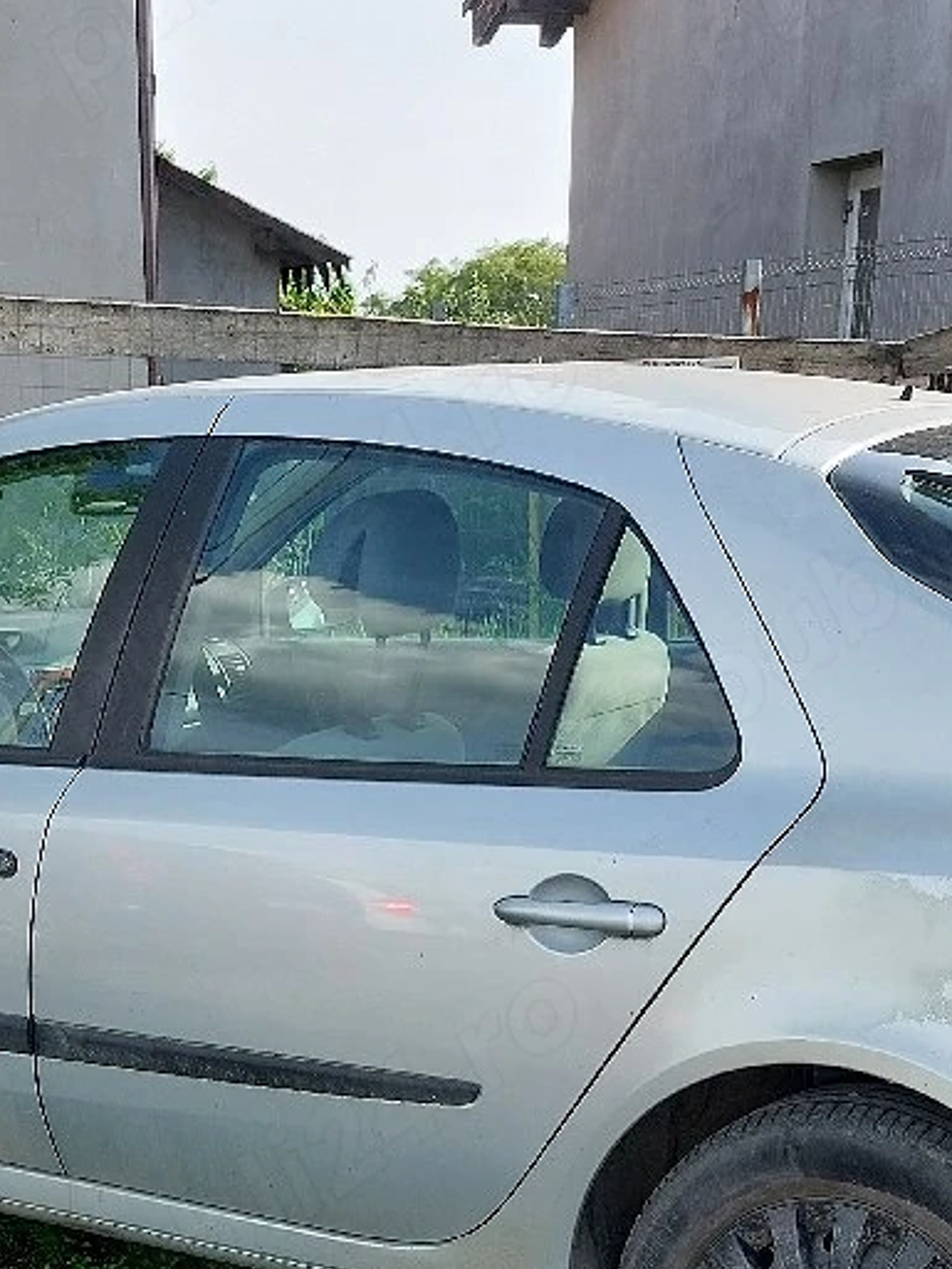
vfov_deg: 28.0
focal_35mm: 65
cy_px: 1273
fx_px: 2382
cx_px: 475
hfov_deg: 22.6
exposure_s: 1/345
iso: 25
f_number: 1.8
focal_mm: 5.23
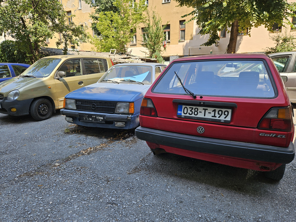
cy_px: 111
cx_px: 148
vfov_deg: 58.9
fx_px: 197
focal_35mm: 23
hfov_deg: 73.9
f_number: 1.8
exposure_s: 1/508
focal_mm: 5.4
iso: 25
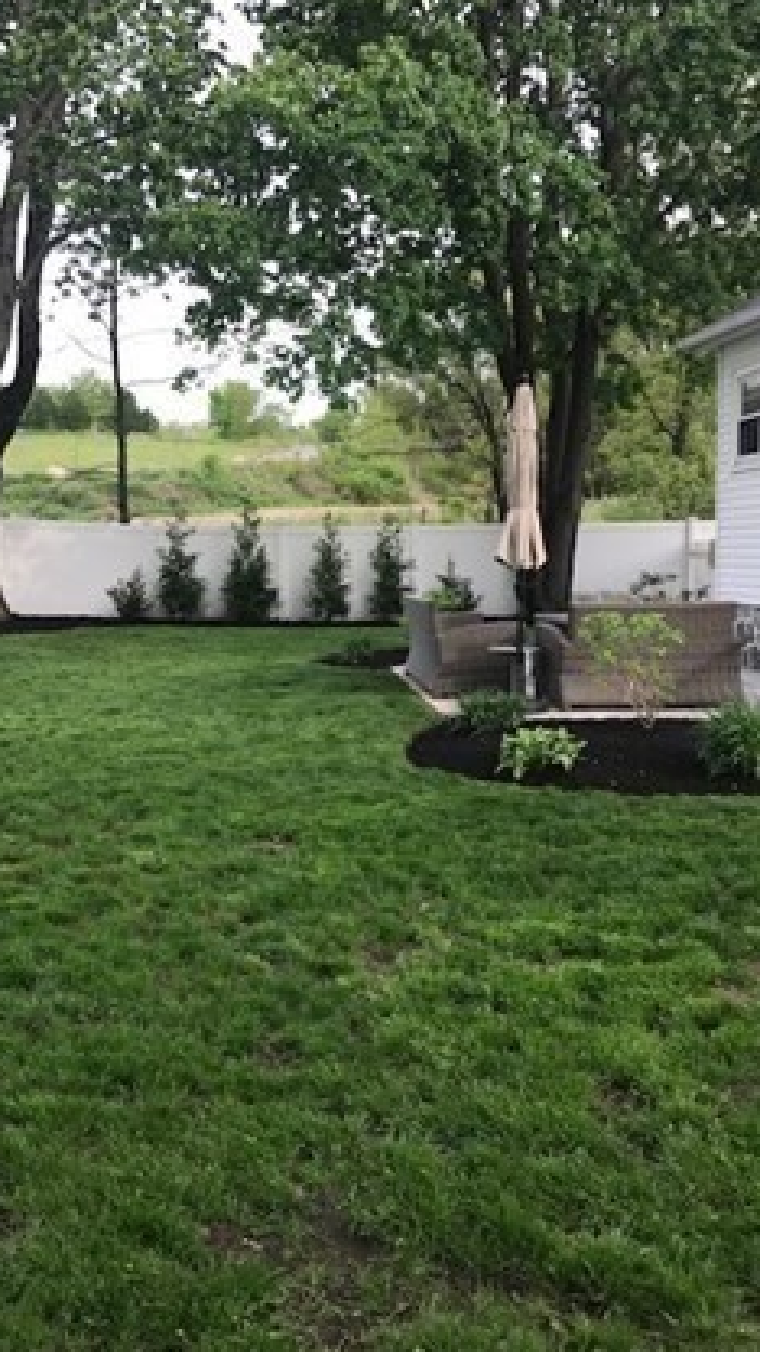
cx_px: 273
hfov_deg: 35.4
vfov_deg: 59.5
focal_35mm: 33
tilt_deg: -1.3
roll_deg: +0.0
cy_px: 640
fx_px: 1182
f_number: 1.8
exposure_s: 1/330
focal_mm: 3.99
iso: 20
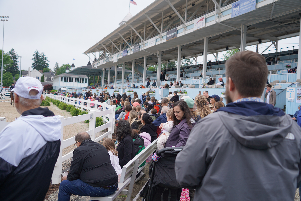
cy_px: 100
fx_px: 301
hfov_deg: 53.1
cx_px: 150
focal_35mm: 36
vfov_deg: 36.9
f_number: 4
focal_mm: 36
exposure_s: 1/160
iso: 100
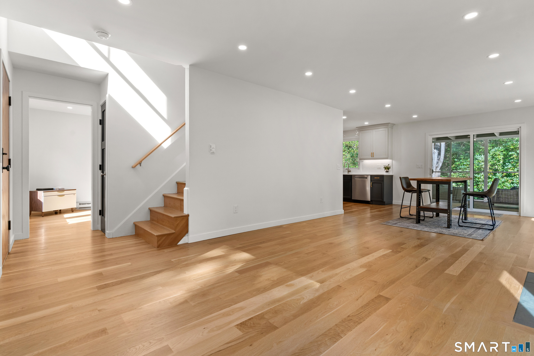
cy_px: 178
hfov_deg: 93.3
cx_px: 267
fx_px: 252
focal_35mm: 17
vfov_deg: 70.4
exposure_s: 1/13
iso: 320
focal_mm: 17
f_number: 8
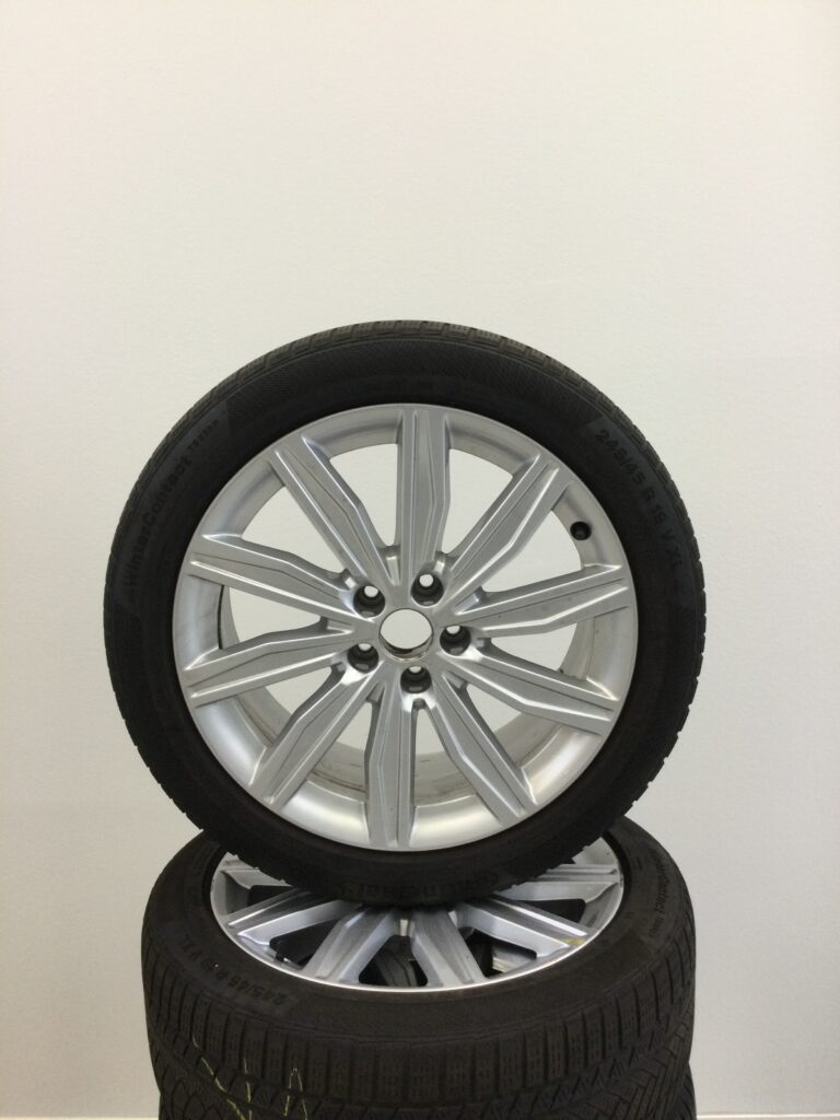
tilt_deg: -10.8
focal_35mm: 31
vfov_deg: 58.4
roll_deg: +3.2
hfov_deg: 45.4
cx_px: 420
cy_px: 560
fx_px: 1003
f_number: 2.4
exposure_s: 1/33
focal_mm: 3.3
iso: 80
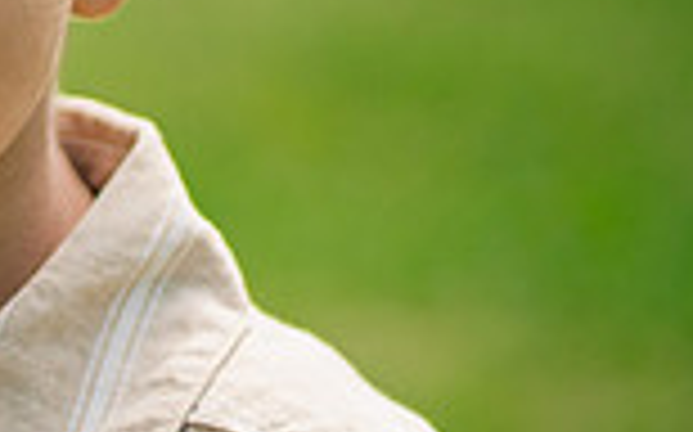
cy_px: -29
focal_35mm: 326
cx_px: -508
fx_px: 6153
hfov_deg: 6.3
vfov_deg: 4.0
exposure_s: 1/4000
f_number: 2
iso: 400
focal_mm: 85
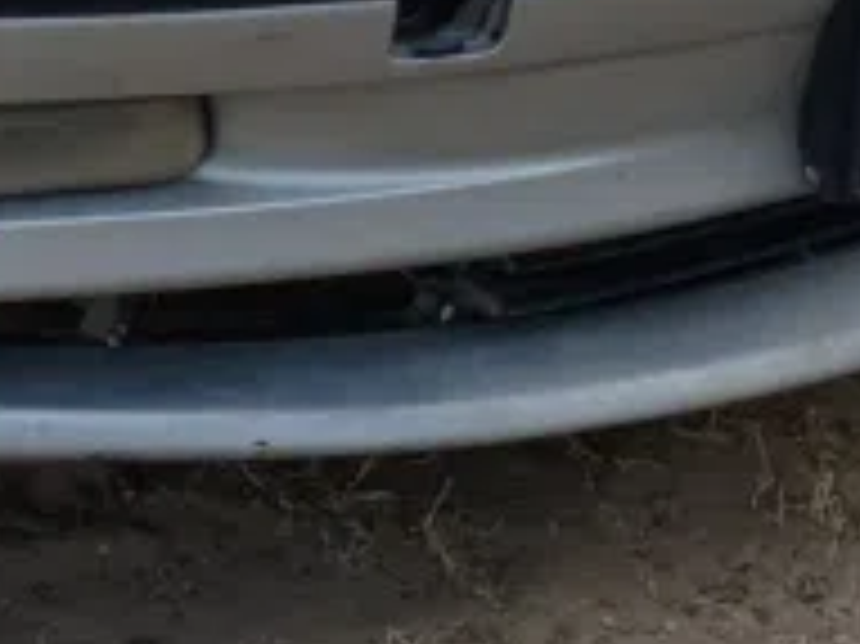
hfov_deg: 10.4
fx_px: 4618
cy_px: -1425
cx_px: -320
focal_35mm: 186
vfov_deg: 7.0
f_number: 1.5
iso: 80
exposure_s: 1/986
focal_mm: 4.94
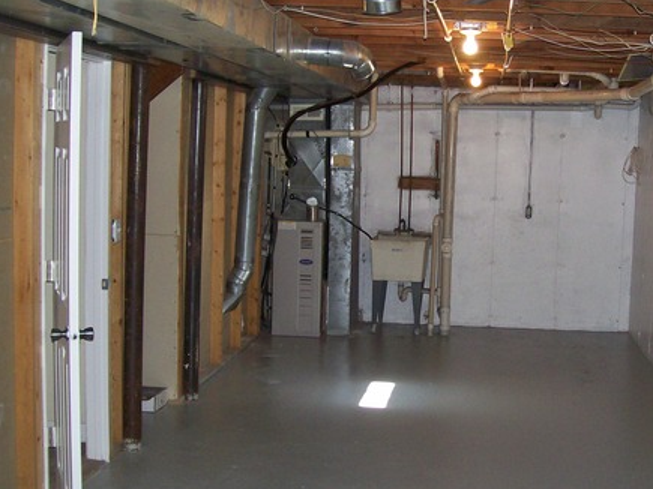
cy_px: 238
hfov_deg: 35.8
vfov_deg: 27.5
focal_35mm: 53
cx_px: 438
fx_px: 1000
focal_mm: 6
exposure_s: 1/64
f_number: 2.7
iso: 140
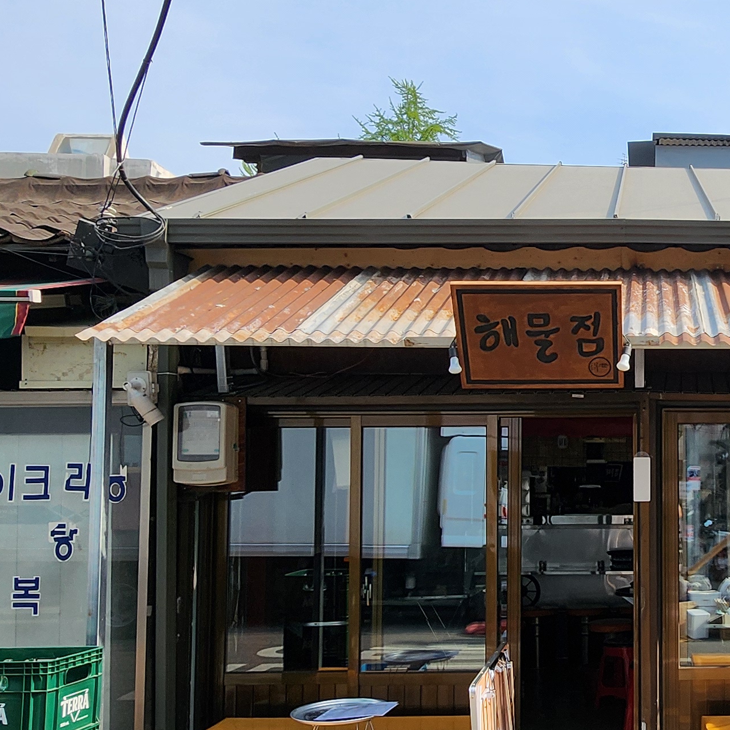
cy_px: 441
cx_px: 689
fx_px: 859
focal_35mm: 36
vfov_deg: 45.8
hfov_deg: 41.5
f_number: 2.2
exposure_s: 1/1365
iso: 50
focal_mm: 2.2
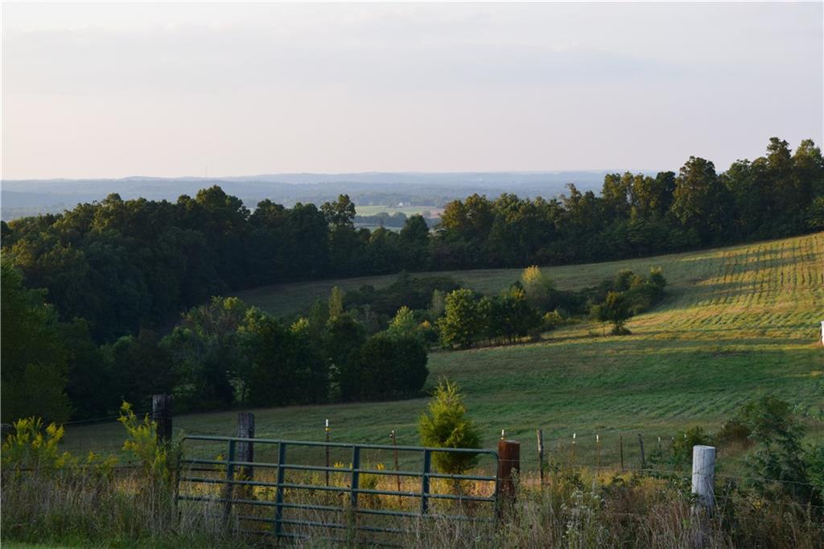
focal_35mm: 82
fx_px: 1888
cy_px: 274
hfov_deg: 24.6
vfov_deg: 16.5
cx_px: 412
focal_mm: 55
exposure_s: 1/160
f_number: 9
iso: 400
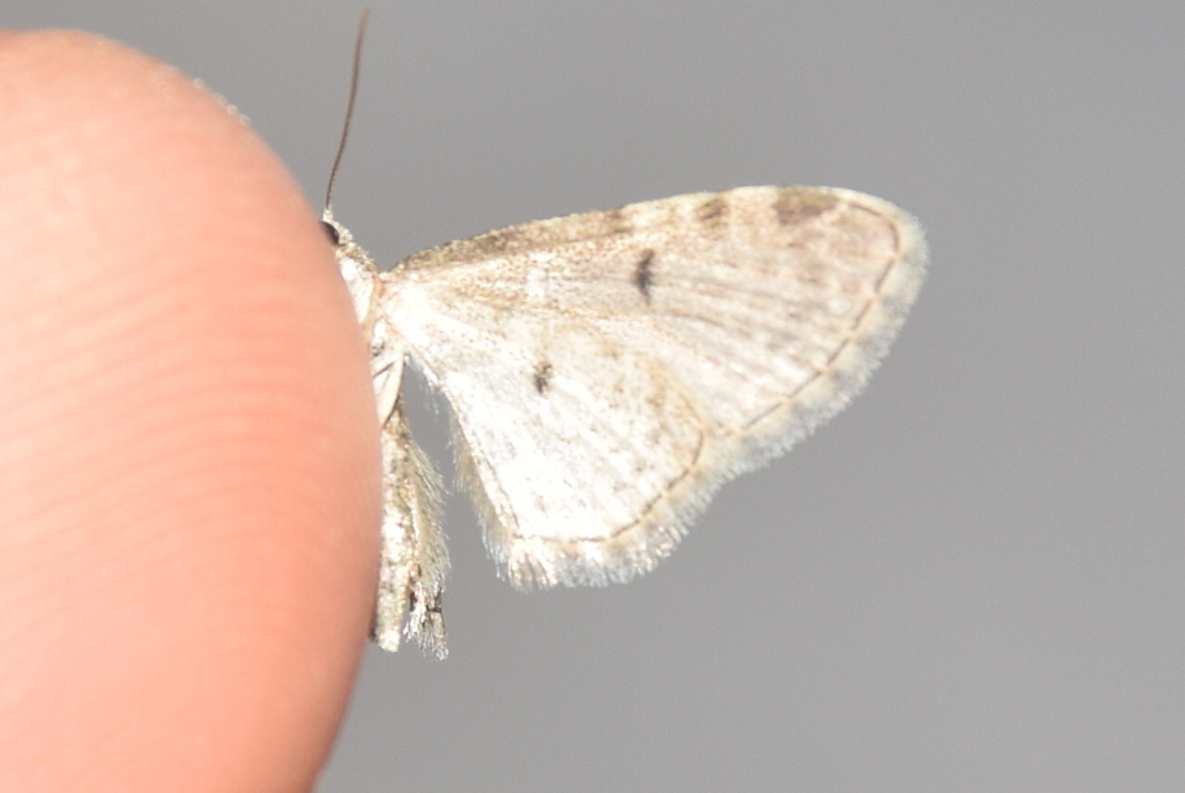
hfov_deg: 9.8
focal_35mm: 210
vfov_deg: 6.6
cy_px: 396
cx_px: 592
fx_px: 6919
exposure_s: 1/160
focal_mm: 140
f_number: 13
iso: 100
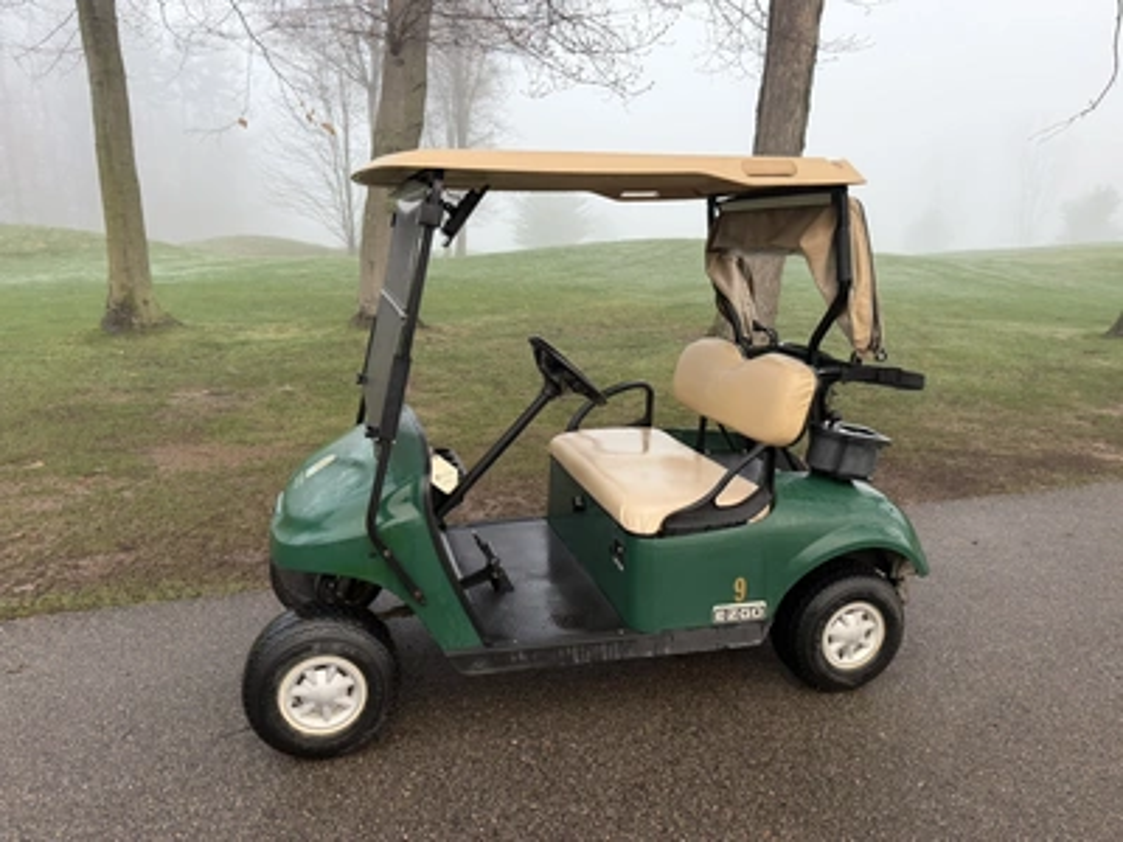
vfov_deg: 56.8
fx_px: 779
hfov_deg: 71.6
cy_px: 421
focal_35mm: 24
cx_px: 562
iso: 100
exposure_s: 1/121
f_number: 1.78
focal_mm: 6.76
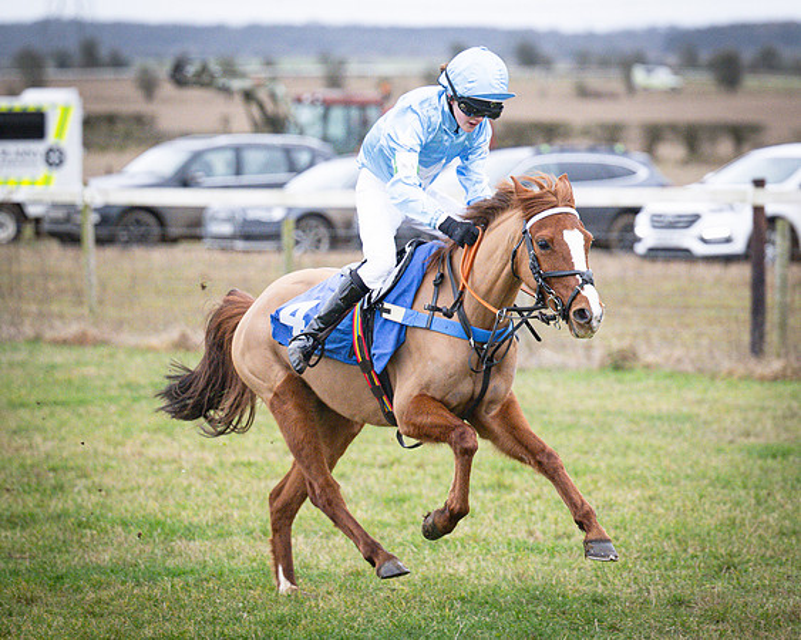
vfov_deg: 6.7
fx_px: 5495
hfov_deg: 8.3
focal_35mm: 232
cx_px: 455
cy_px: 342
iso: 1600
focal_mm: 120
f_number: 2.8
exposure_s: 1/1000
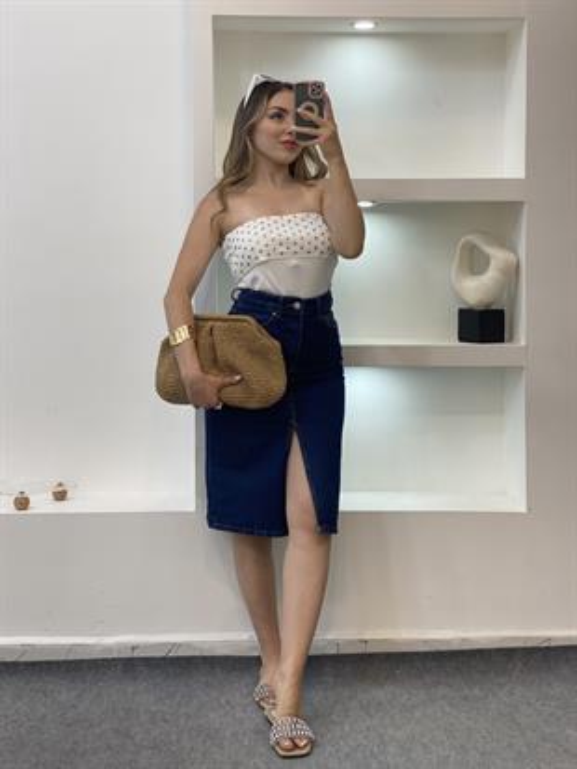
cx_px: 288
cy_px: 384
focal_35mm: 52
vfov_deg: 36.8
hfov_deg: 28.0
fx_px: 1155
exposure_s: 1/100
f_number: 2
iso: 80
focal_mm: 6
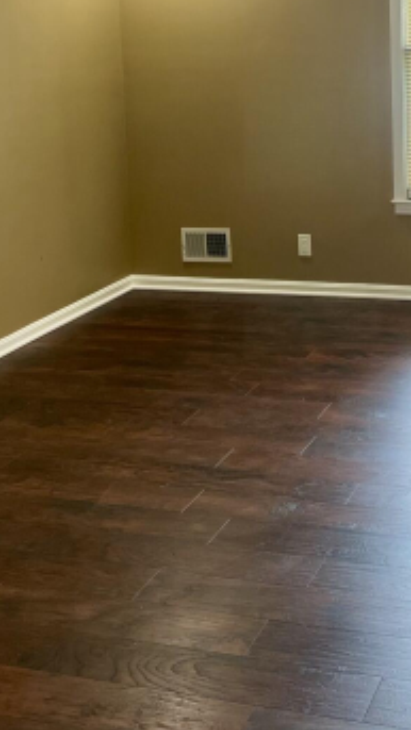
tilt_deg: -5.9
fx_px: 1065
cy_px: 131
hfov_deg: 21.1
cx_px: 405
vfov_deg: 36.4
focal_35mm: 55
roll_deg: +1.2
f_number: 1.5
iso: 125
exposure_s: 1/120
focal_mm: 5.7
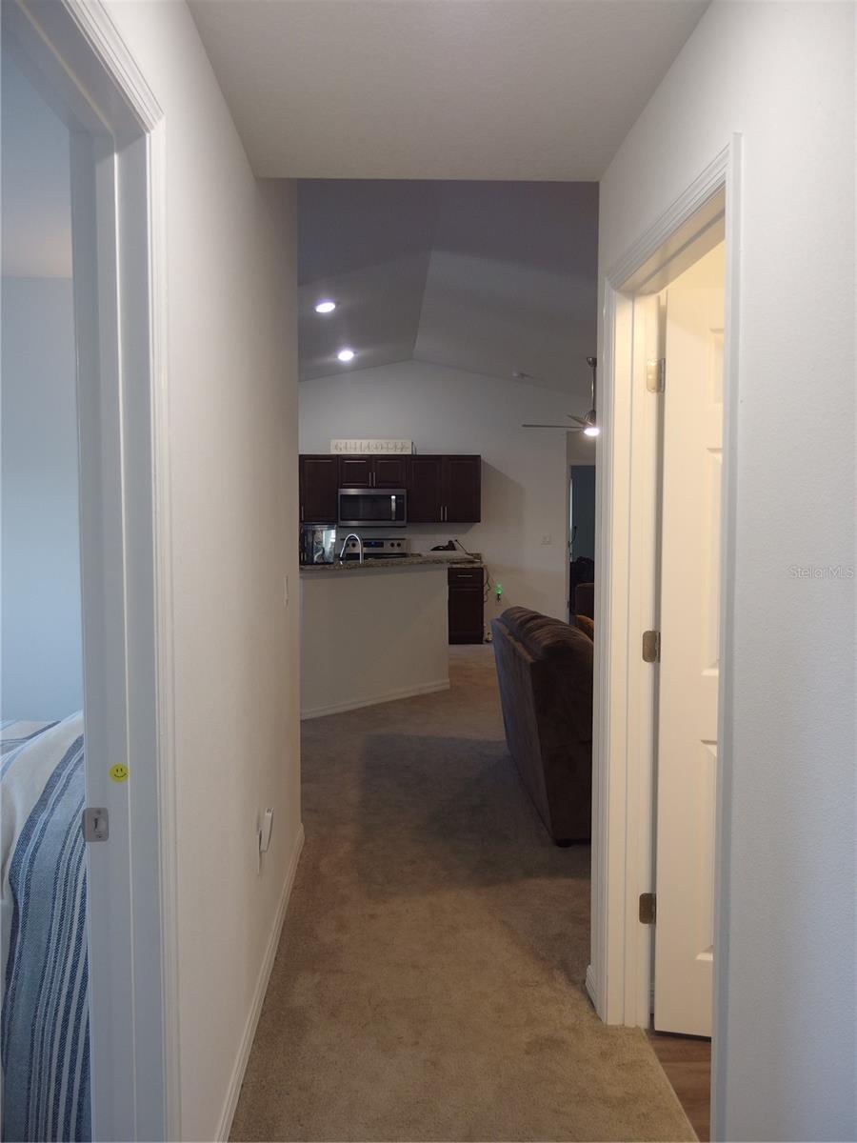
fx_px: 924
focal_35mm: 28
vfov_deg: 63.4
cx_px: 428
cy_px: 572
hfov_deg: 49.7
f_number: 1.8
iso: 100
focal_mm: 6
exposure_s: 1/45
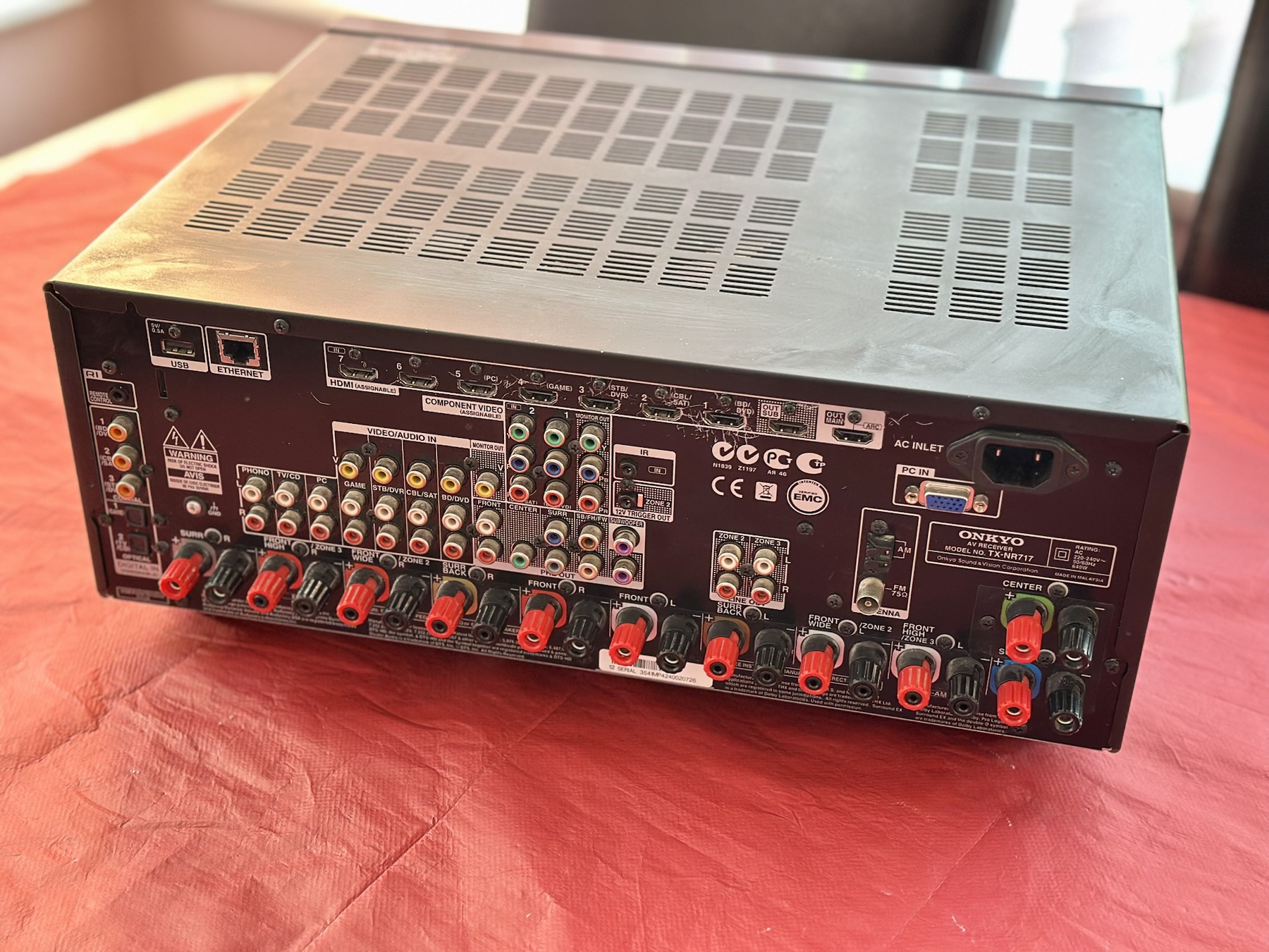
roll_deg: -1.1
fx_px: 1760
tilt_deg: -31.3
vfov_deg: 30.3
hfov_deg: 39.7
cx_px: 634
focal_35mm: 48
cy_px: 476
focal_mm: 6.86
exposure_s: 1/44
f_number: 1.78
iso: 400
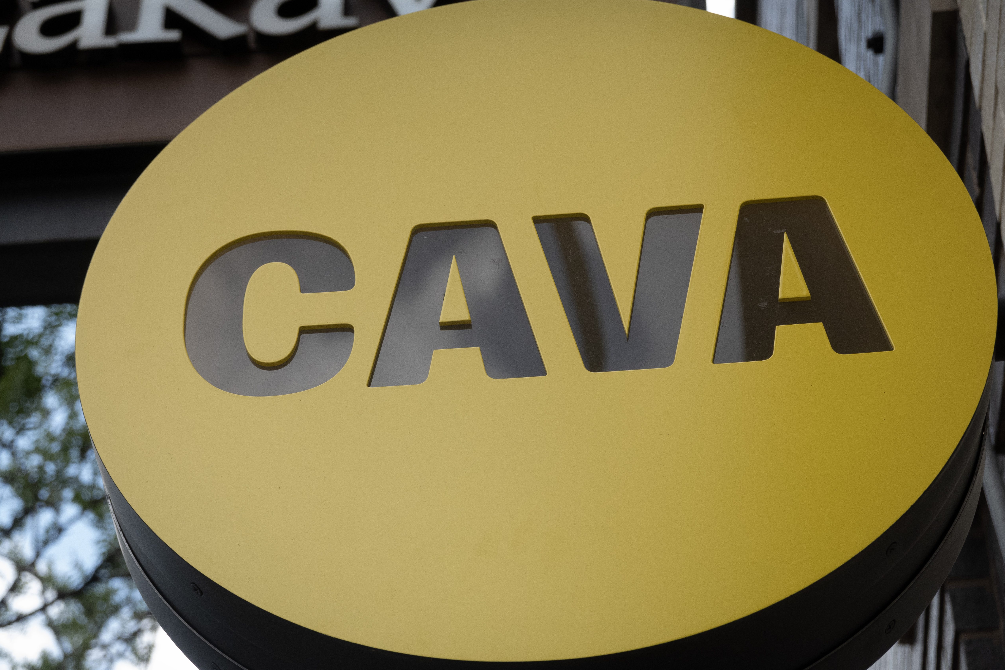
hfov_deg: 20.8
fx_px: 2736
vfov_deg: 14.0
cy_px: 359
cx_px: 518
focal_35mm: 98
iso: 400
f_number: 4
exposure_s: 1/1000
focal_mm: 33.33
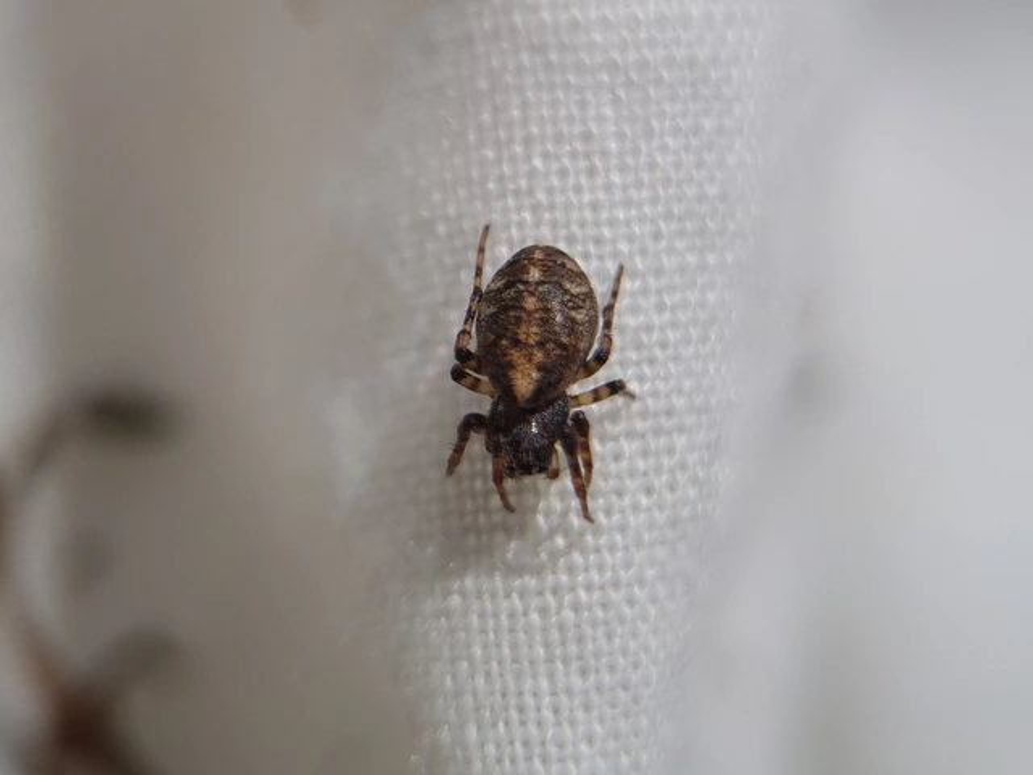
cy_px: 388
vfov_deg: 53.1
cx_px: 516
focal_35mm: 26
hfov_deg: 67.3
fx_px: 776
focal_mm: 5.4
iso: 50
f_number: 1.8
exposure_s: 1/5000
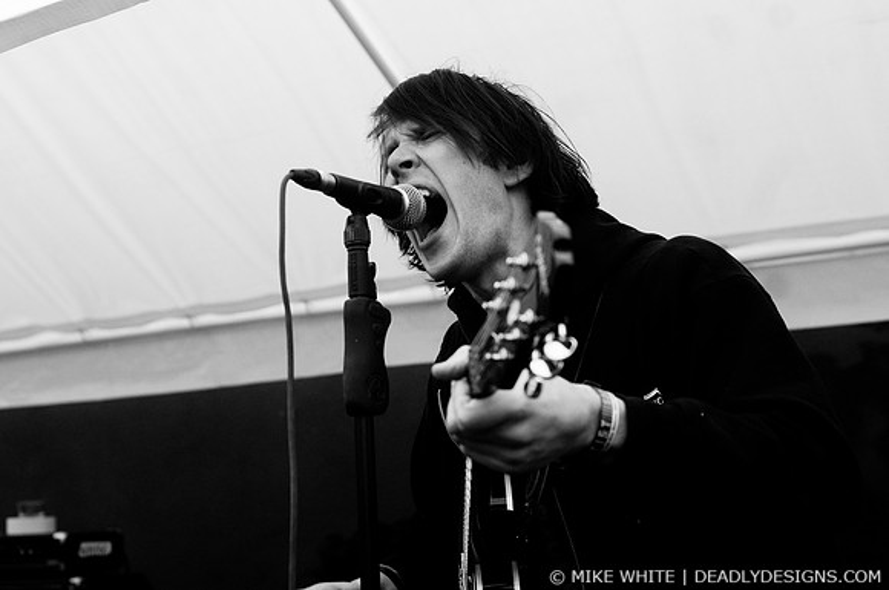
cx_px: 444
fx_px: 1628
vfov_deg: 20.6
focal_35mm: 66
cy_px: 295
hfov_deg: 30.6
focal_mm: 44
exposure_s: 1/320
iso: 500
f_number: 4
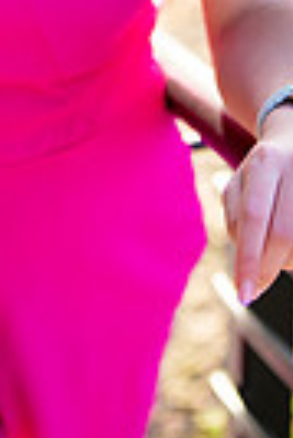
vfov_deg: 8.5
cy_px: -224
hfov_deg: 5.8
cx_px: -16
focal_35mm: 237
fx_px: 2886
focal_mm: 70
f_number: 2.8
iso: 400
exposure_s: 1/500
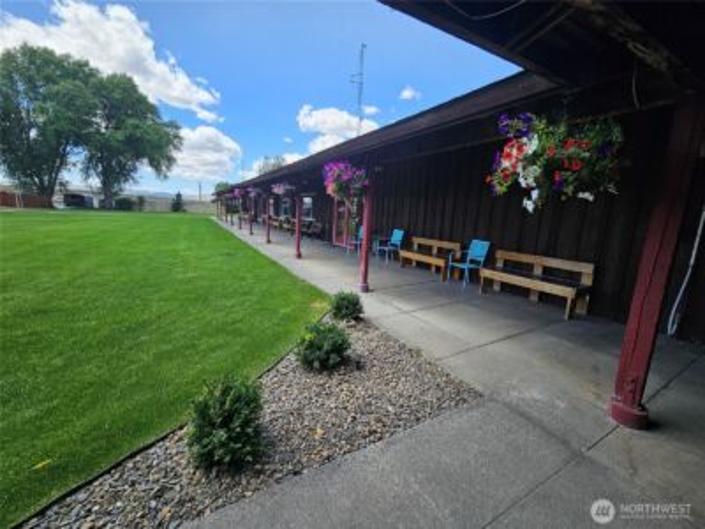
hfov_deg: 106.2
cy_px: 264
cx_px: 352
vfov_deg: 89.9
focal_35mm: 13
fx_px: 265
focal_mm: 2.2
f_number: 2.2
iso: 50
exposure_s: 1/871
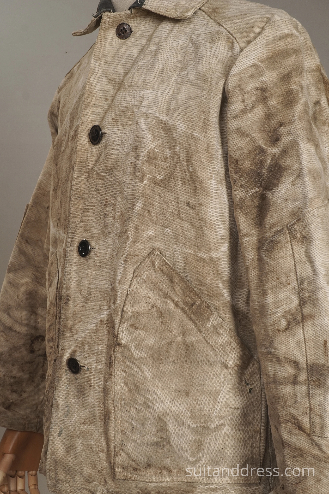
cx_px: 164
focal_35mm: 48
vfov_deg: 41.1
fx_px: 658
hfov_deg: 28.1
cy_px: 247
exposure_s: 1/20
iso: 320
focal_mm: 32
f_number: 10
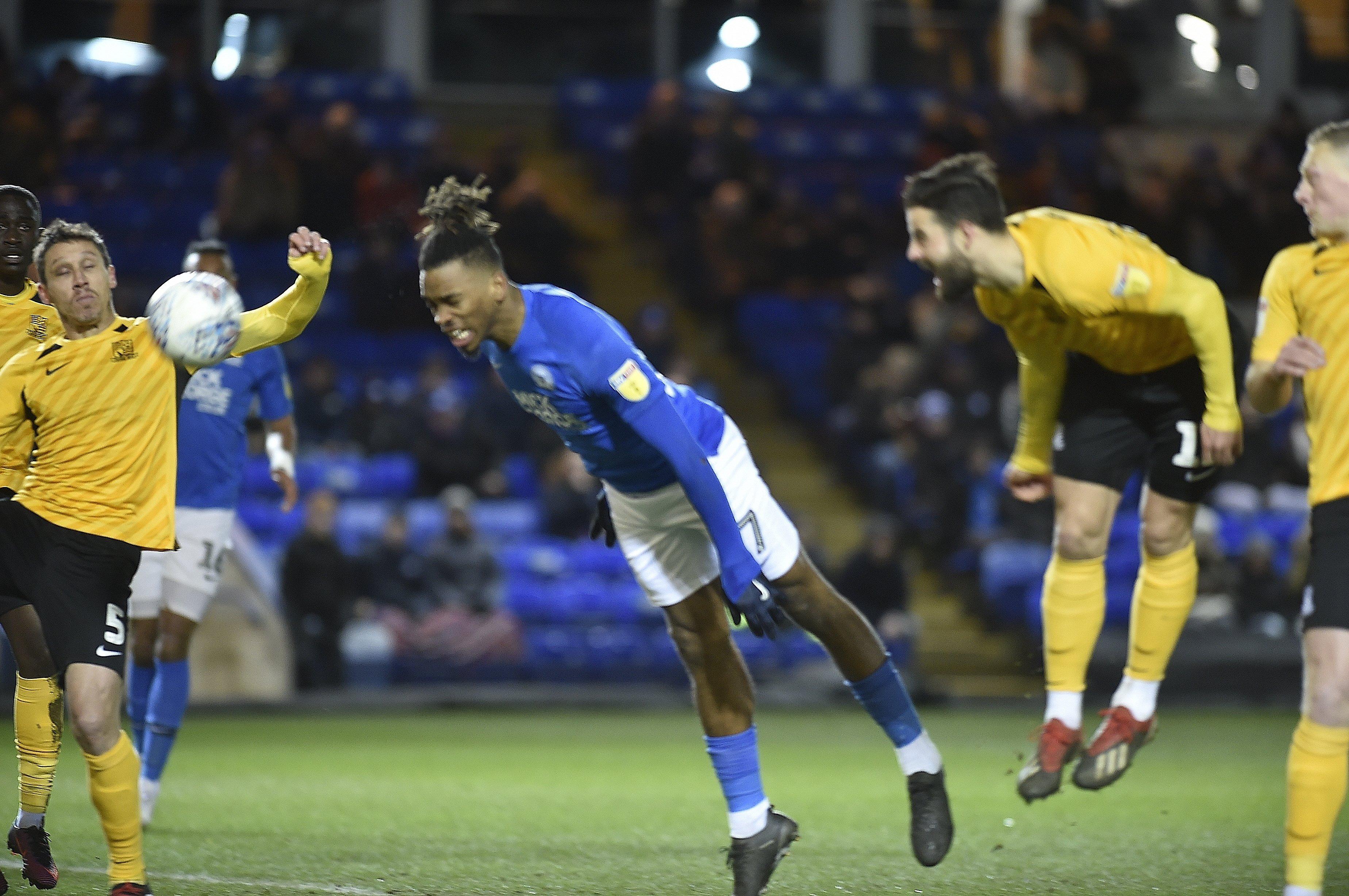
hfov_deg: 6.9
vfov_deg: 4.6
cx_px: 674
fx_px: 11230
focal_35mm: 300
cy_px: 448
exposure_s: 1/400
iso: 2500
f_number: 2.8
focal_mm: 300
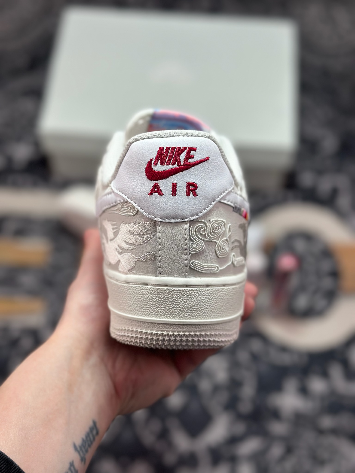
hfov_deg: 30.3
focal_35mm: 48
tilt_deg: -60.1
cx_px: 178
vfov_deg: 39.7
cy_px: 236
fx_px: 656
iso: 80
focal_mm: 6.86
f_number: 1.78
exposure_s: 1/1085
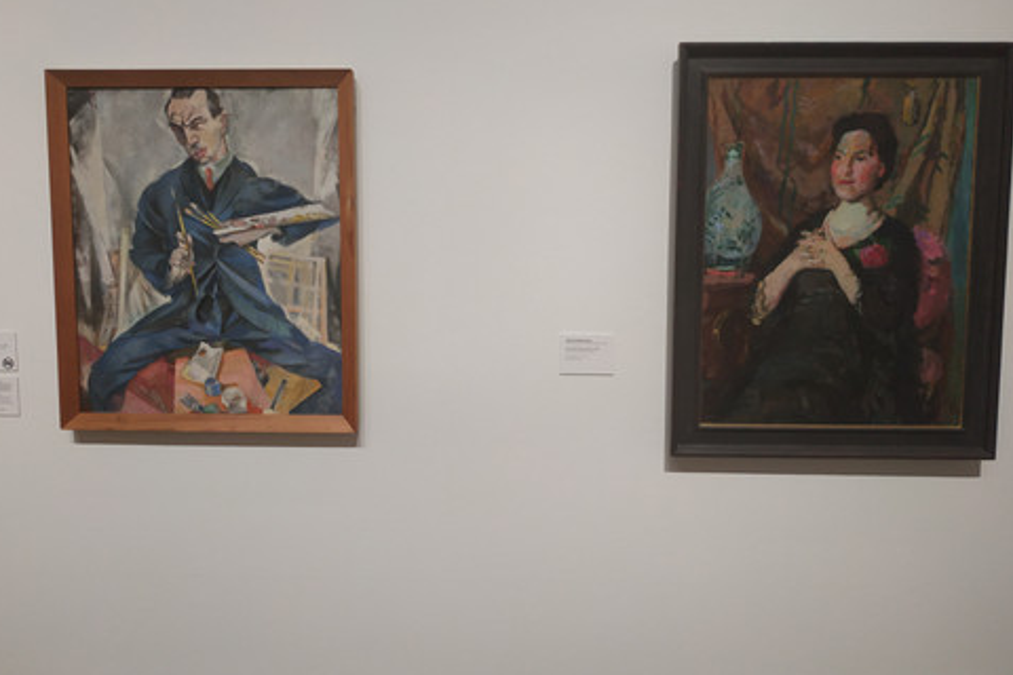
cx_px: 496
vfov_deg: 49.4
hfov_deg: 69.4
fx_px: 732
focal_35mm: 26
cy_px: 286
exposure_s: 1/33
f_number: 1.9
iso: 200
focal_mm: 3.94
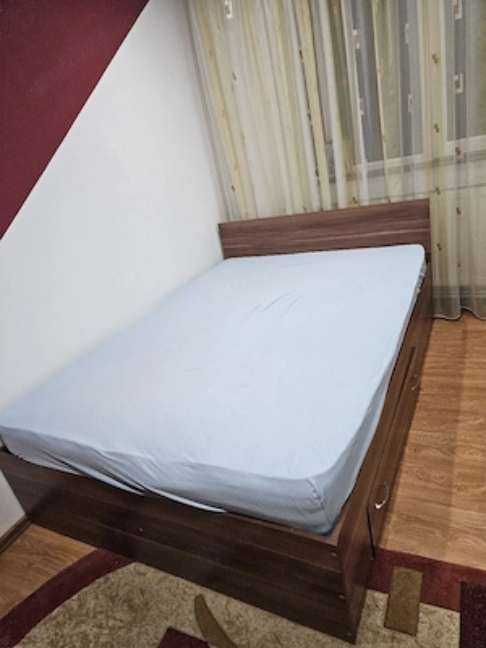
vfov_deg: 73.9
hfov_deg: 58.9
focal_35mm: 23
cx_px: 243
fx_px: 431
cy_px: 324
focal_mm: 5.4
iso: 500
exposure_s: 1/143
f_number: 1.8
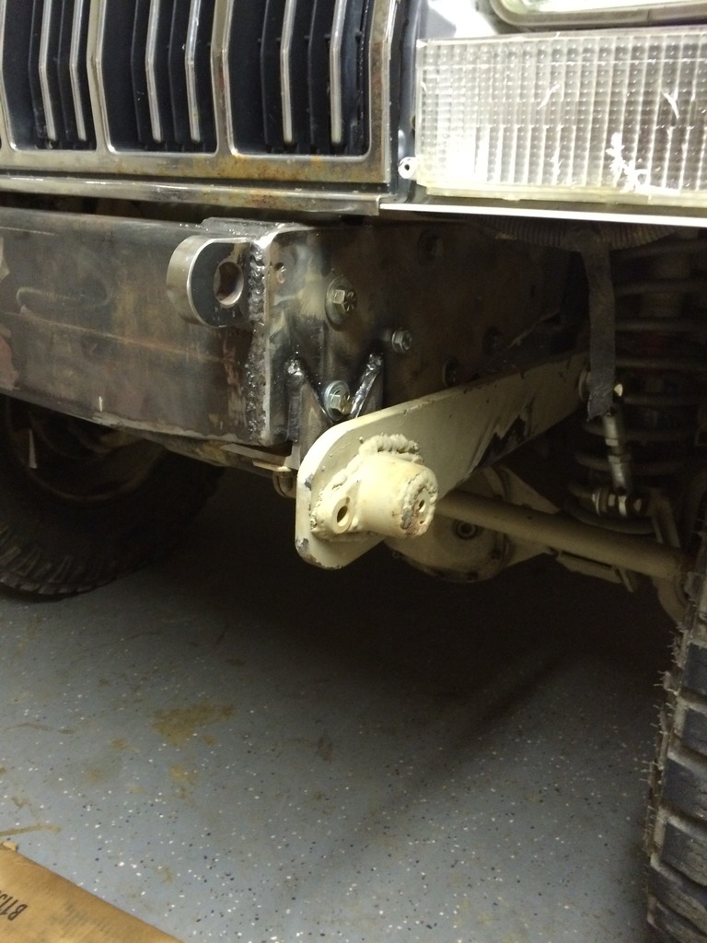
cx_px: 354
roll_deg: -0.9
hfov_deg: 48.2
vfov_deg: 61.7
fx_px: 790
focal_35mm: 29
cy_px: 472
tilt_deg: -22.1
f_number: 2.2
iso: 320
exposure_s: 1/15
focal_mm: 4.15
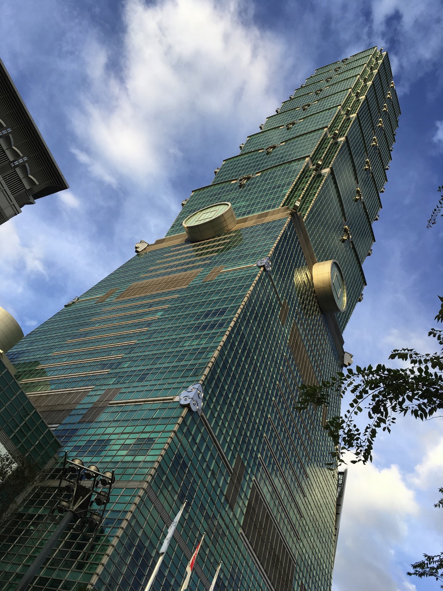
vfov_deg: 61.7
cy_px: 296
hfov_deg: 48.2
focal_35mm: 29
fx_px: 495
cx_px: 222
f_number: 2.2
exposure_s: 1/605
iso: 25
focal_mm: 4.15
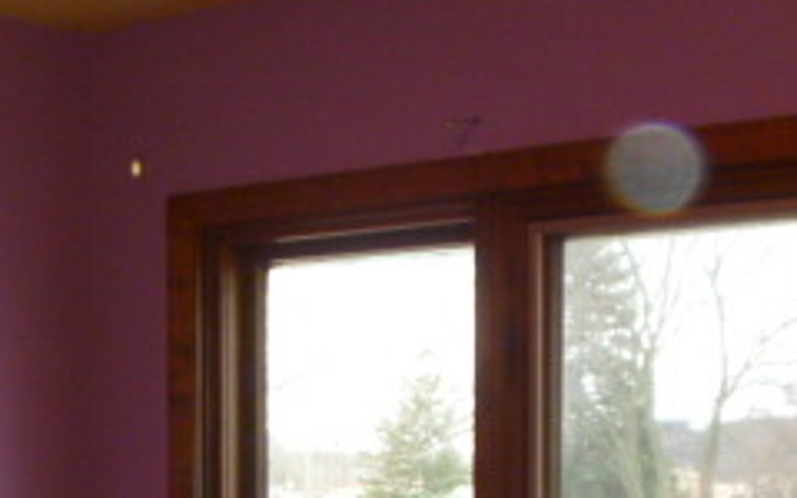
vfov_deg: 12.7
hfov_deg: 20.9
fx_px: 2150
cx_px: 229
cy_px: 694
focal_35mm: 99
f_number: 3.5
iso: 200
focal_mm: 6.3
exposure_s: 1/30
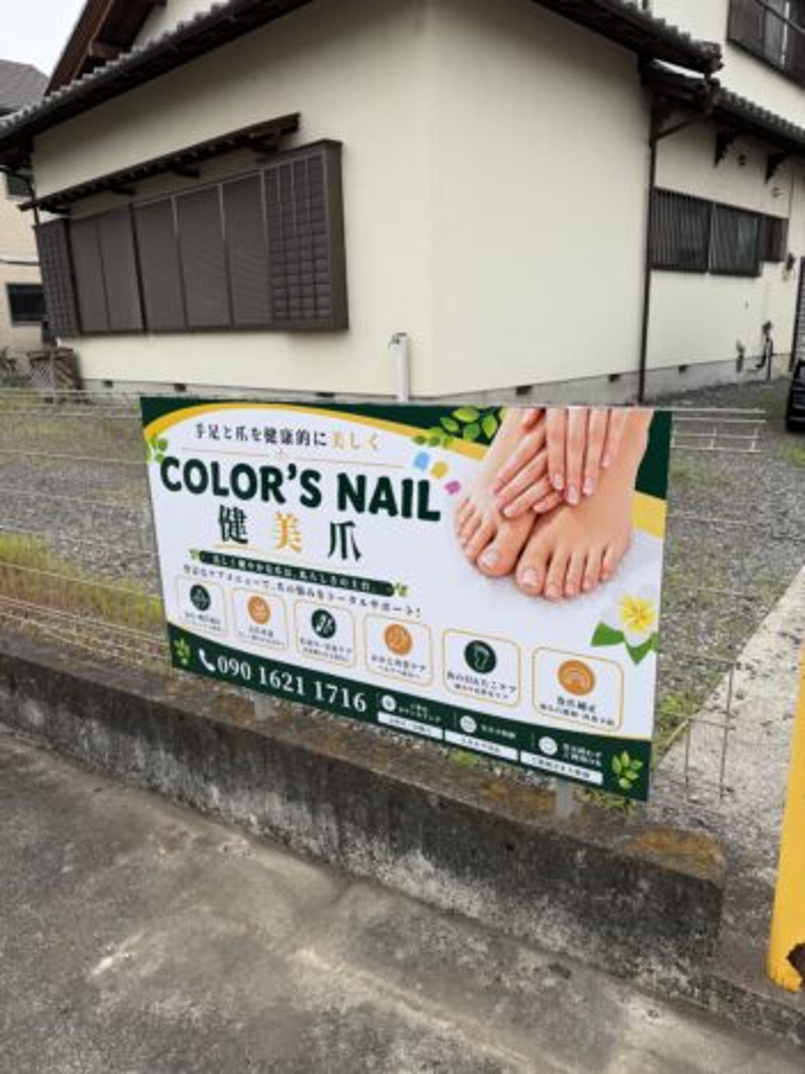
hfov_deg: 56.8
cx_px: 402
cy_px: 537
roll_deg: +1.6
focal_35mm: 24
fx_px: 744
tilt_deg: -15.8
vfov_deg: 71.6
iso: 80
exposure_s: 1/3759
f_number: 1.78
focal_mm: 6.76
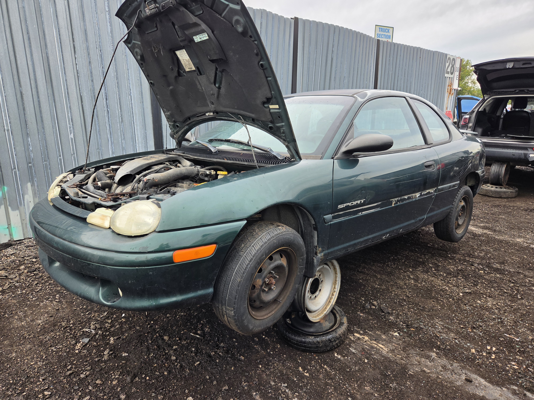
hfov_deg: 73.9
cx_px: 267
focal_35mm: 23
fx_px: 355
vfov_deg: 58.9
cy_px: 200
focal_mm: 5.4
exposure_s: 1/606
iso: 80
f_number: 1.8
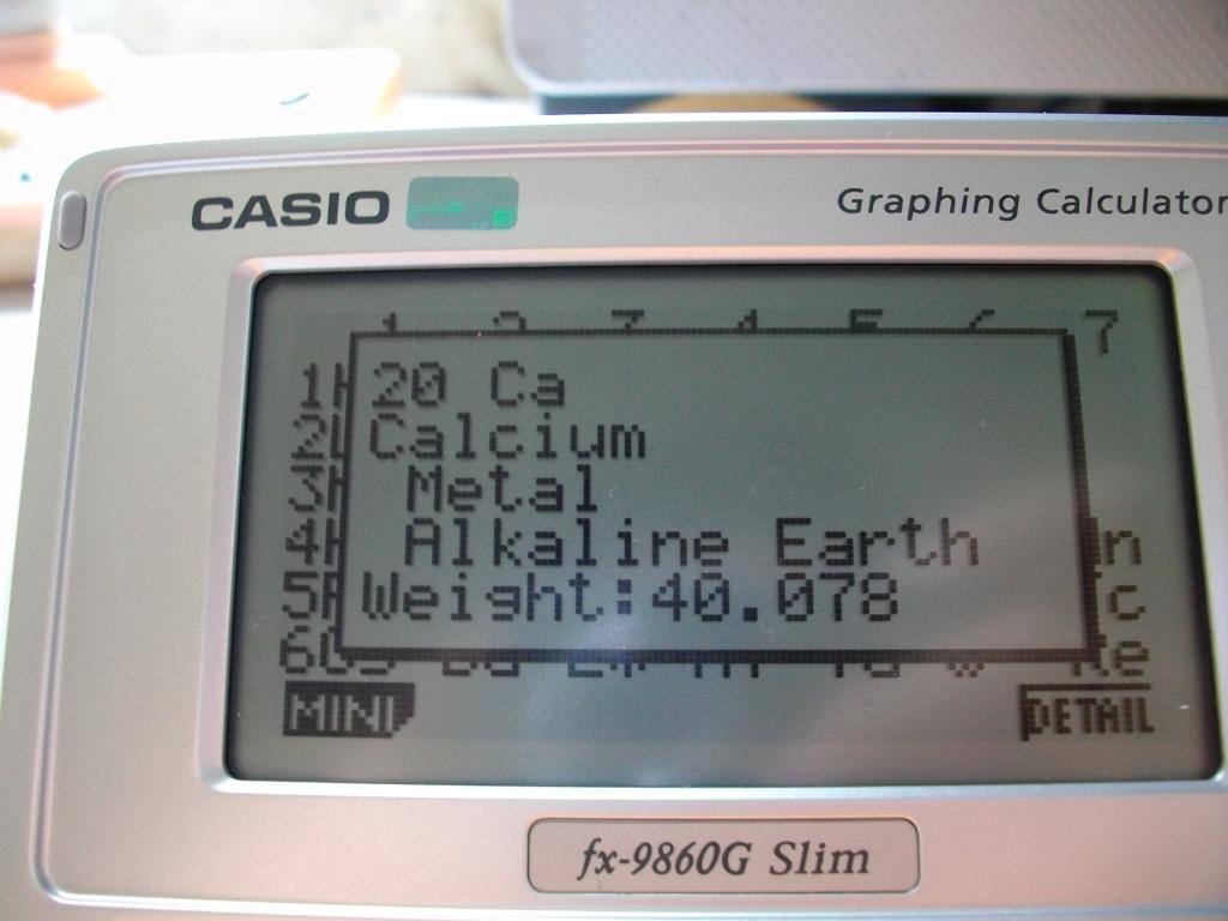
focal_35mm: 32
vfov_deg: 44.2
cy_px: 460
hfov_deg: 56.8
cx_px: 614
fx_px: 1135
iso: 200
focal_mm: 5.7
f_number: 2.9
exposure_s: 1/22.1
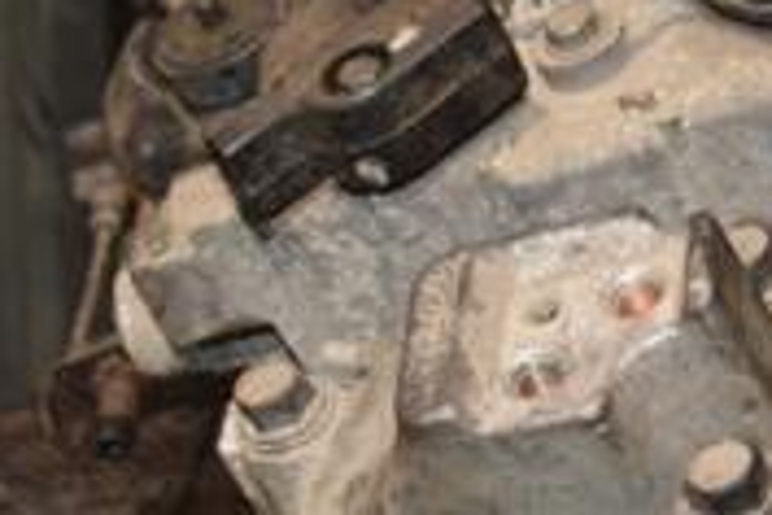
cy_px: 375
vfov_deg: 11.2
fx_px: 2616
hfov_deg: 16.6
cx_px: 637
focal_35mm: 122
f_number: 5
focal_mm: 24
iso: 800
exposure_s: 1/60
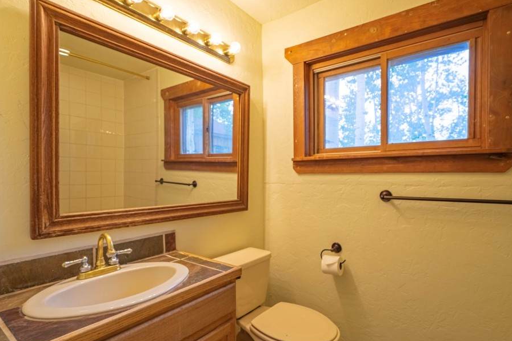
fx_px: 256
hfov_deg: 89.7
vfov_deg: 67.3
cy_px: 182
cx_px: 282
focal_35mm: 18
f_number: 8
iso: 400
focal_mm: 14
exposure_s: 1/1000
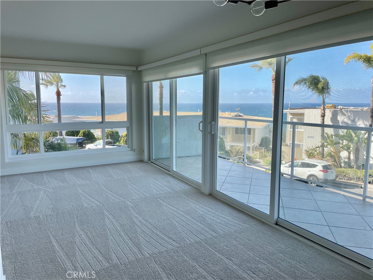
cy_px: 140
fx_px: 280
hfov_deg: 67.3
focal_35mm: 26
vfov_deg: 53.1
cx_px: 186
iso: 32
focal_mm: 4.2
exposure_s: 1/729
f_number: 1.6
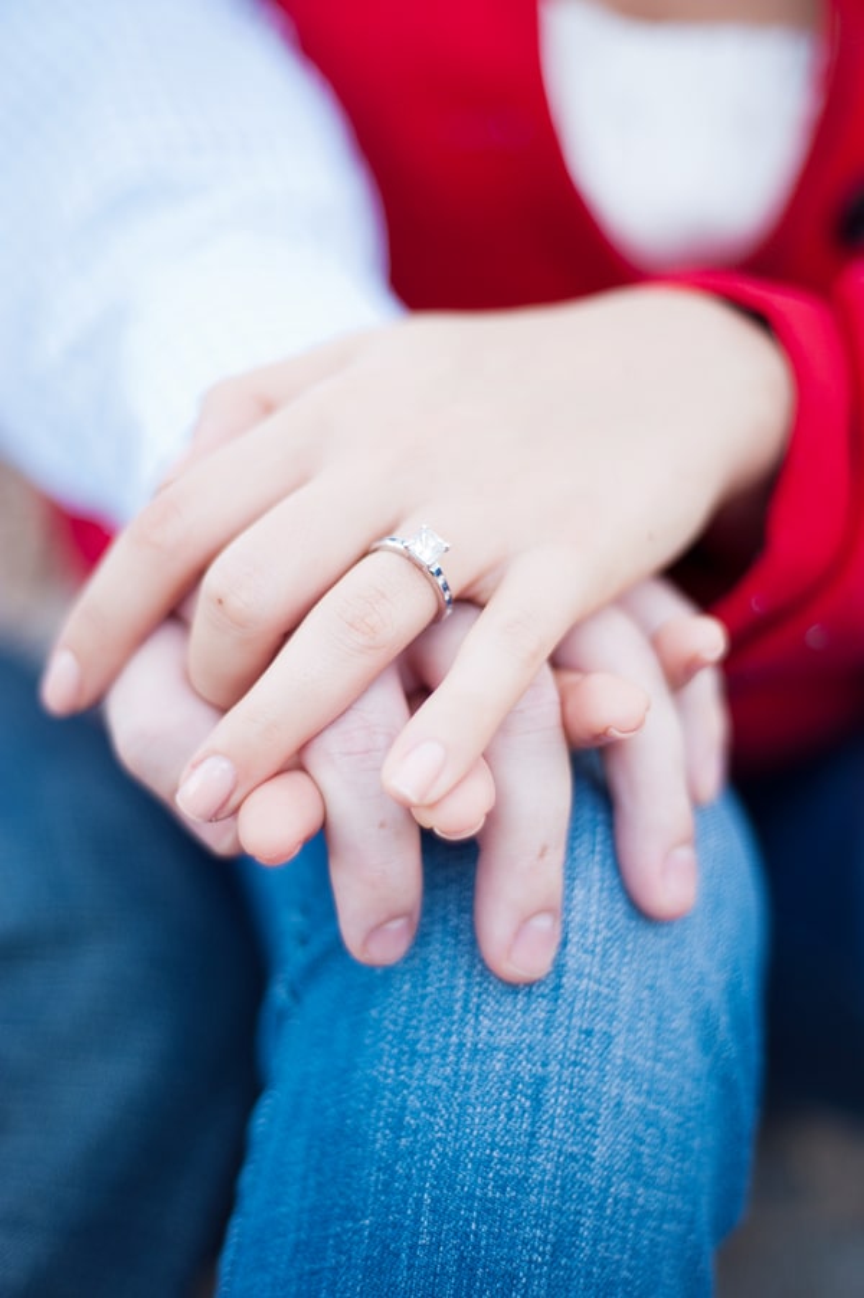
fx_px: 1803
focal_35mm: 50
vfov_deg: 39.6
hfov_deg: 27.0
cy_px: 649
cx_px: 432
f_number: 1.8
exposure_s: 1/125
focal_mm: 50
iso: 160
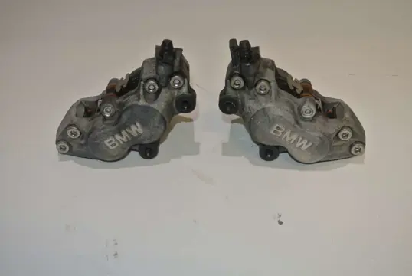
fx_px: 424
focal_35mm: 37
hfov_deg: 51.8
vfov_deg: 36.0
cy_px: 138
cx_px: 206
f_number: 4
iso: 200
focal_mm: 14
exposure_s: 1/60
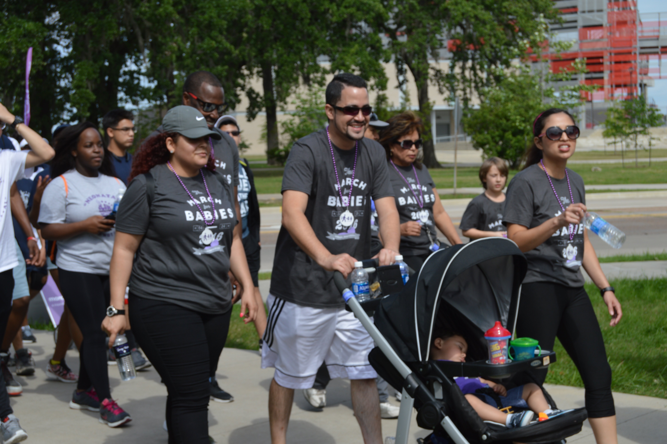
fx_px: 1250
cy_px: 222
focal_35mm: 68
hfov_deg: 29.9
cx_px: 334
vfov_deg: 20.1
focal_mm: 45
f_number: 8
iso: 100
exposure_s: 1/250
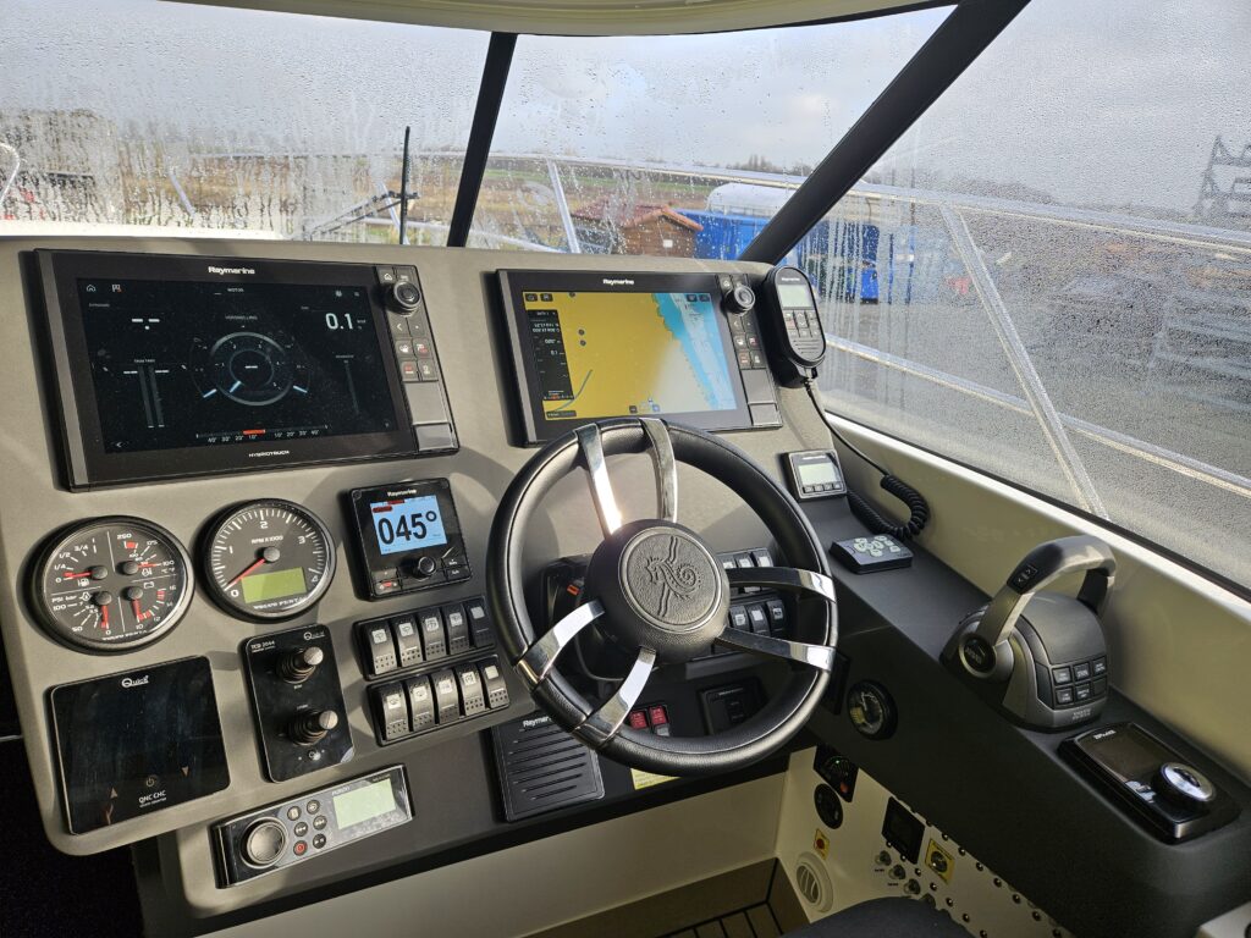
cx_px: 626
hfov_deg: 73.9
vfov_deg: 58.9
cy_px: 469
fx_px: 831
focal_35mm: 23
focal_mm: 5.4
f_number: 1.8
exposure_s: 1/403
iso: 25
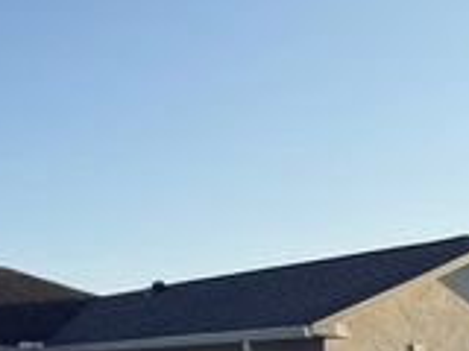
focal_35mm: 75
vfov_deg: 19.1
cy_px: 350
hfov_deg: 25.1
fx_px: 1016
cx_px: 29
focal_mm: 6.76
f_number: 1.78
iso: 80
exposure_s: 1/2801
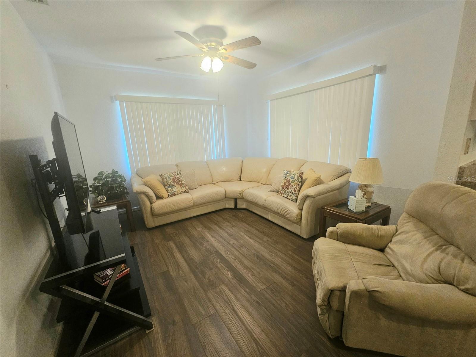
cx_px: 238
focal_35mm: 13
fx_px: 179
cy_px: 178
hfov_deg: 106.2
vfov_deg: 89.9
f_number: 2.2
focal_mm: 2.2
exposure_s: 1/60.2
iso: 320
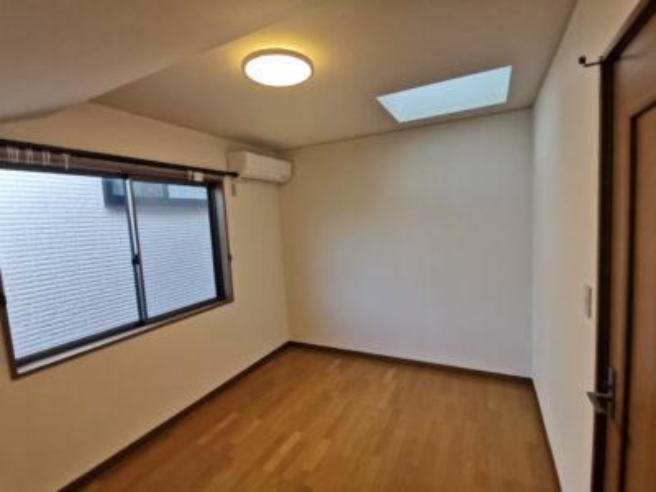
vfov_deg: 74.7
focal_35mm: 17
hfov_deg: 91.0
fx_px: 322
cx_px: 328
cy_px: 246
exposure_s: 1/100
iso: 80
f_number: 2.2
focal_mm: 2.23
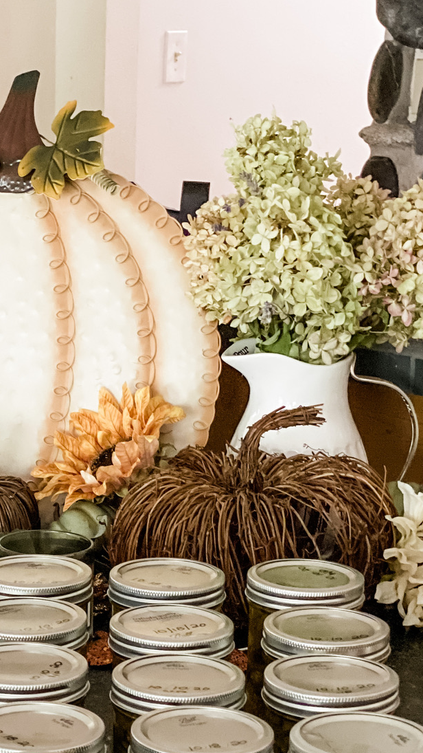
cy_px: 656
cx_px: 1
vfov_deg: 19.8
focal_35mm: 106
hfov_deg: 11.3
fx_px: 2113
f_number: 2
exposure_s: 1/25
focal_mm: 6
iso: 320
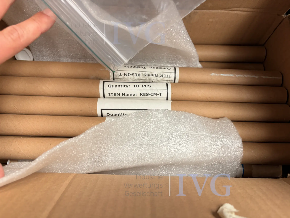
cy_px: 109
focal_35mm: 26
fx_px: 218
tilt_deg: -63.6
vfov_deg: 53.1
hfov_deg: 67.3
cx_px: 145
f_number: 1.6
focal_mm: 5.96
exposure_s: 1/122
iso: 100
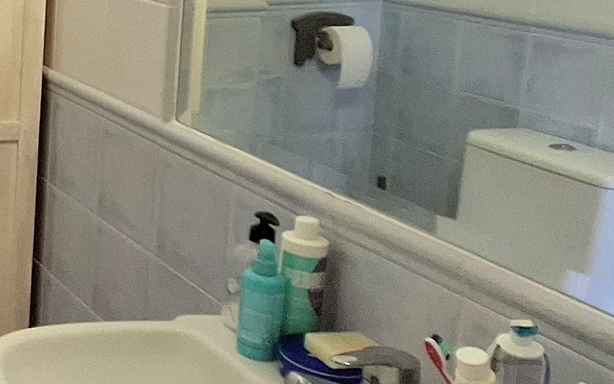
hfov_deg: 24.9
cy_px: 30
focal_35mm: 55
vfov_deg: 22.9
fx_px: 920
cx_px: -374
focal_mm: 1.74
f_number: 2.2
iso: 200
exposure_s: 1/33
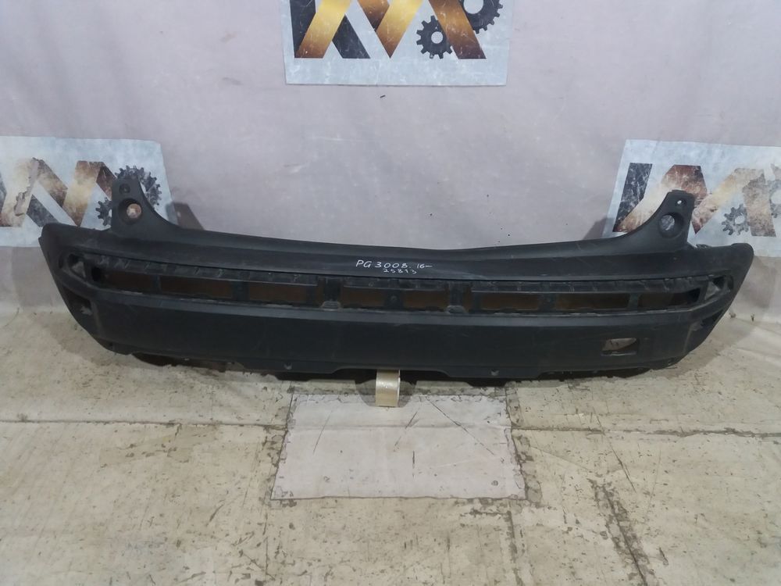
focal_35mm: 28
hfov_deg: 63.4
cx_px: 390
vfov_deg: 49.7
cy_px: 293
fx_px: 632
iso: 160
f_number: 1.9
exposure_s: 1/25
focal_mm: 3.7
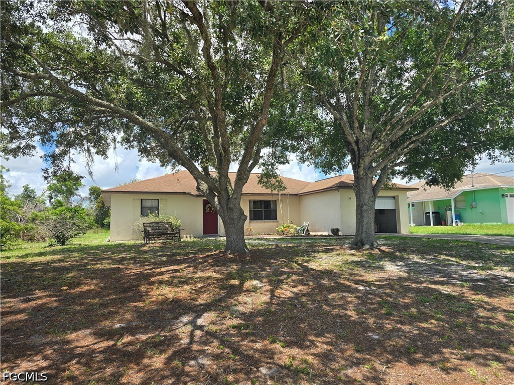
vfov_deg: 58.9
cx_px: 257
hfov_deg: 73.9
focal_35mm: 23
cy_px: 192
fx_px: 342
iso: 12
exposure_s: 1/425
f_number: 1.7
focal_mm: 6.3
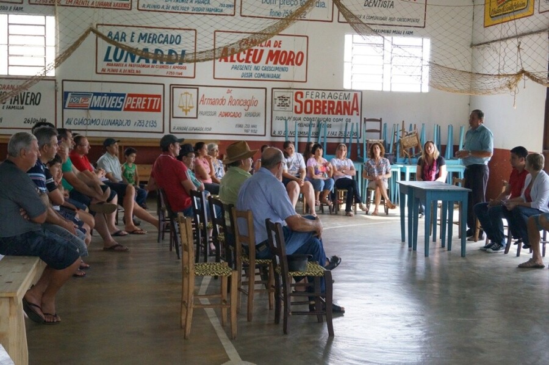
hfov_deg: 43.6
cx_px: 274
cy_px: 182
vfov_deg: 29.8
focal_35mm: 45
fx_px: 685
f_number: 4.5
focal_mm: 30
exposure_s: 1/160
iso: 2000
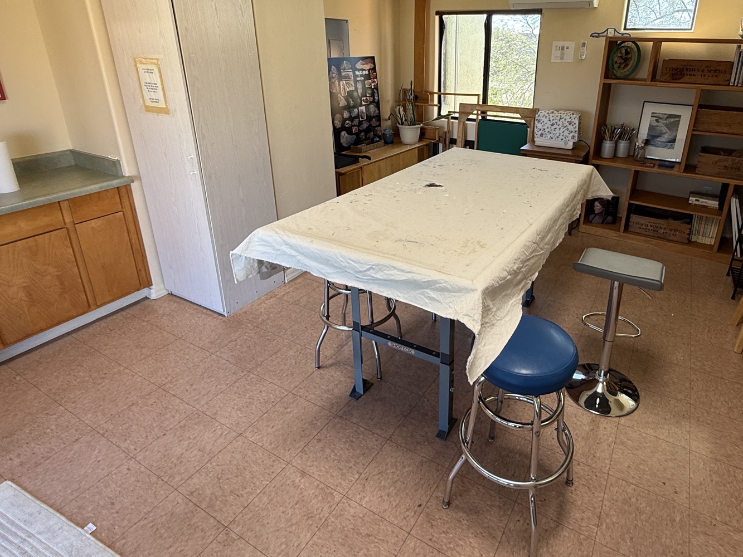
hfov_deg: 78.2
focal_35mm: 21
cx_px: 443
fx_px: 451
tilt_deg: -19.9
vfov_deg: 62.4
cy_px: 202
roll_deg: -0.8
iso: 64
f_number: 2.2
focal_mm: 2.22
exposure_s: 1/99
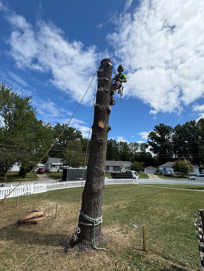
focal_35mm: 15
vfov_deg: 98.2
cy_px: 136
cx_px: 102
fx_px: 118
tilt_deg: +15.4
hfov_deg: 81.8
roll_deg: -1.9
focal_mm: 2.22
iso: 50
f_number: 2.2
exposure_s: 1/1789
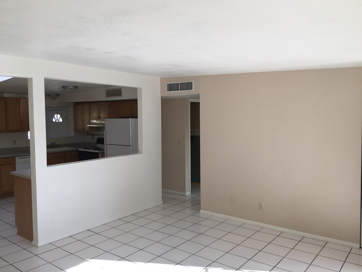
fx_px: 303
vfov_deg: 48.2
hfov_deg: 61.7
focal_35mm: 29
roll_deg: +0.5
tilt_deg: -4.5
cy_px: 136
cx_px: 181
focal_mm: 4.15
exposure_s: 1/120
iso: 50
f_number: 2.2
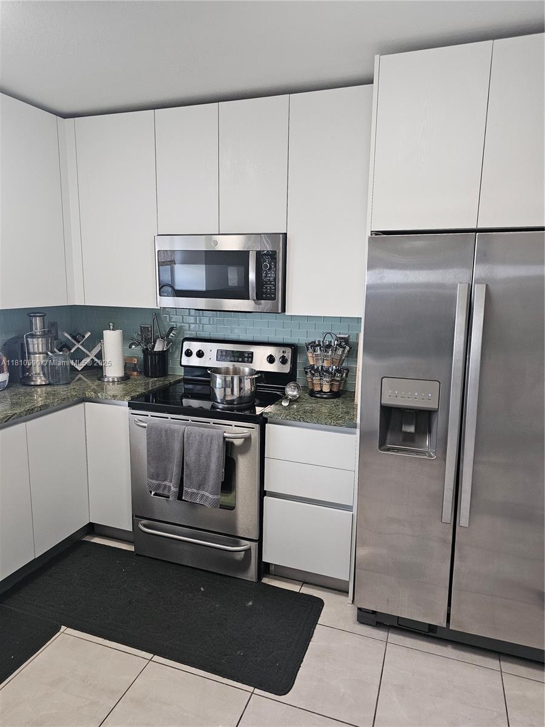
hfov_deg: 58.9
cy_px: 364
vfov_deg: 73.9
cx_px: 272
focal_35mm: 23
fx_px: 483
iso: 250
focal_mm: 6.3
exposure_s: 1/120
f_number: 1.7
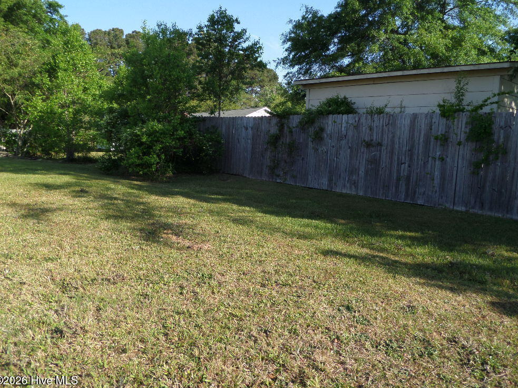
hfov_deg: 69.4
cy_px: 196
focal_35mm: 25
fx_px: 374
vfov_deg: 54.9
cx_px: 261
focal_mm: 4
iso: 100
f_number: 3.2
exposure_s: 1/500
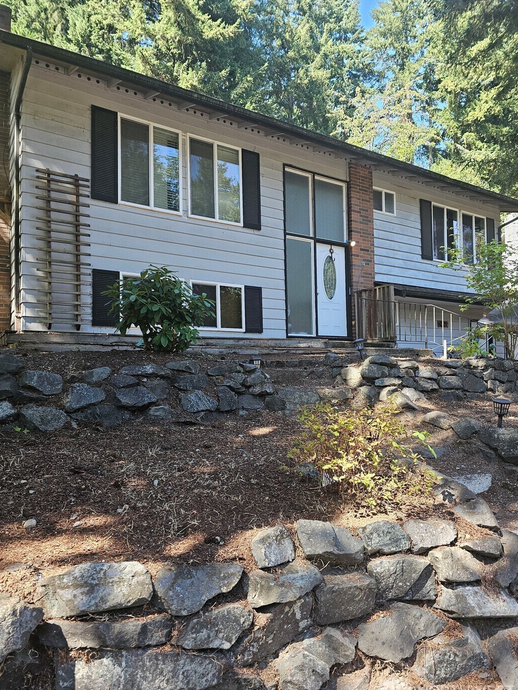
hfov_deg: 56.8
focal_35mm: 24
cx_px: 260
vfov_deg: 71.6
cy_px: 358
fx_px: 479
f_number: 1.7
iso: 40
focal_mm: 6.3
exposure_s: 1/120
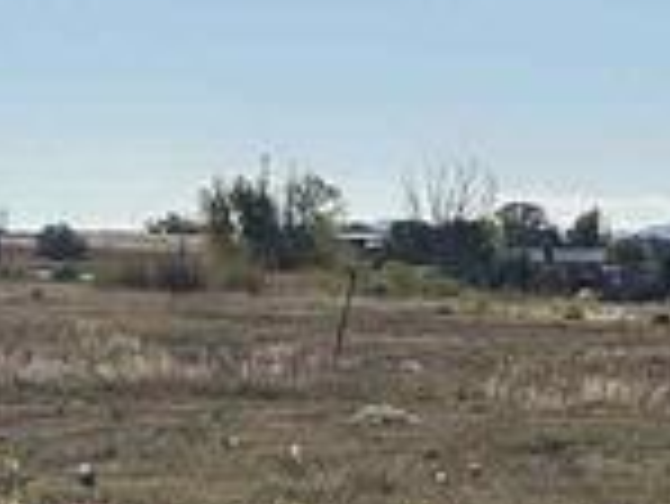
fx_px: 3467
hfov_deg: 10.8
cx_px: 818
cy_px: 284
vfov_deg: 8.3
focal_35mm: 179
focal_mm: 5.7
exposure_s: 1/12658
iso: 50
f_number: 1.5
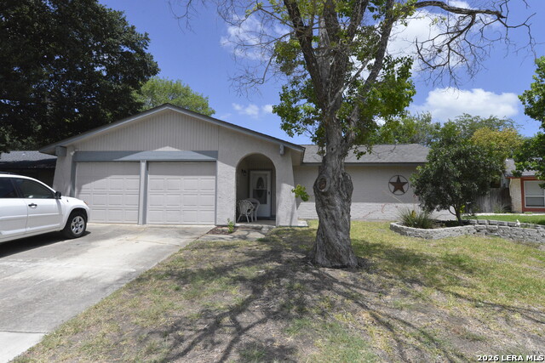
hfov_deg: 81.2
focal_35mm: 21
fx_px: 318
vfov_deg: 59.5
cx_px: 272
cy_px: 182
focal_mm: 21
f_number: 11
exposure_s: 1/8000
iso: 6400
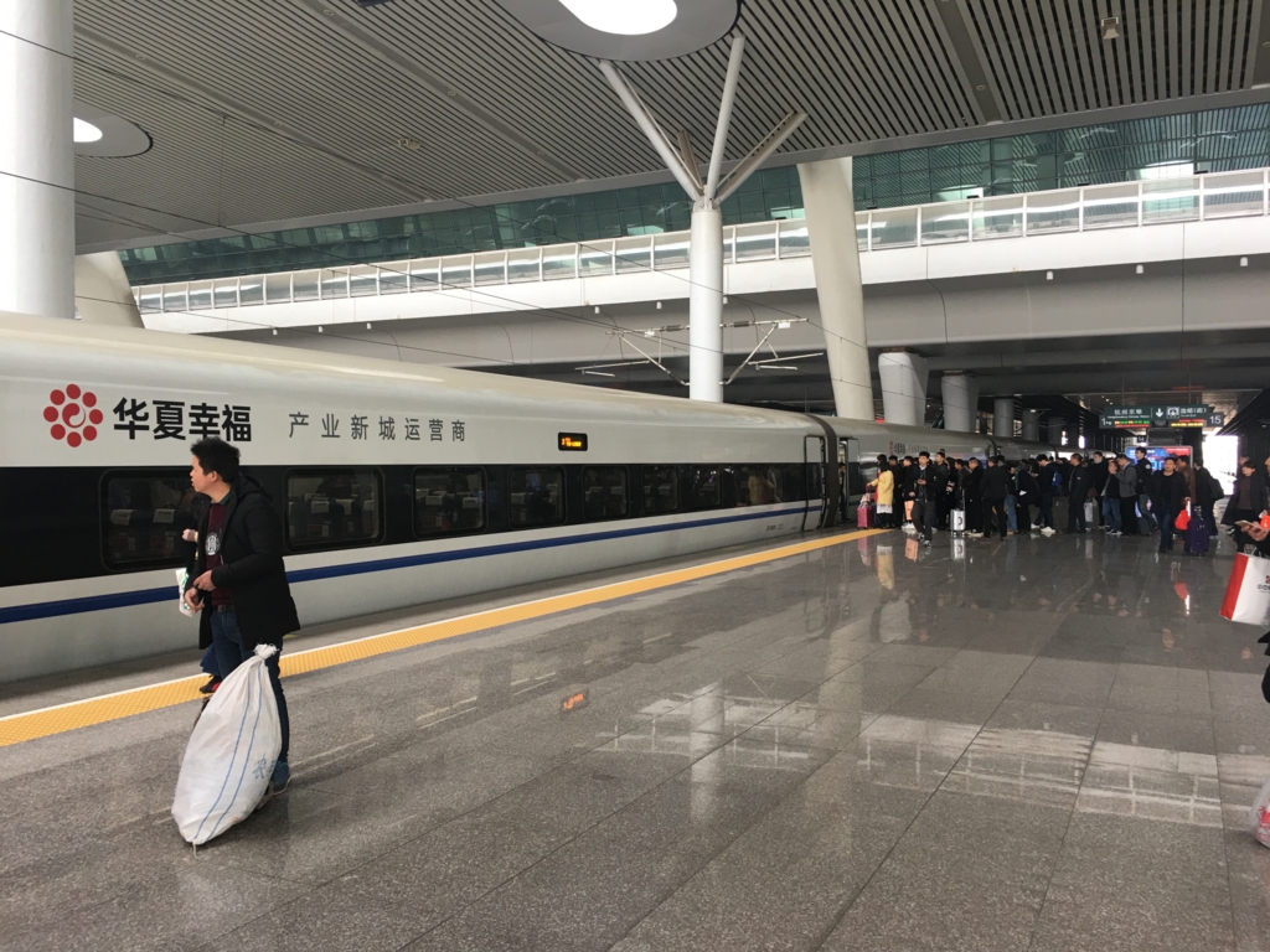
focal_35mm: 29
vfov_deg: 48.2
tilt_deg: +0.5
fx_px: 1064
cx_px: 635
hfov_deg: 61.7
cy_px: 476
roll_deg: -0.5
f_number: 2.2
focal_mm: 4.15
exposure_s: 1/33
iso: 32
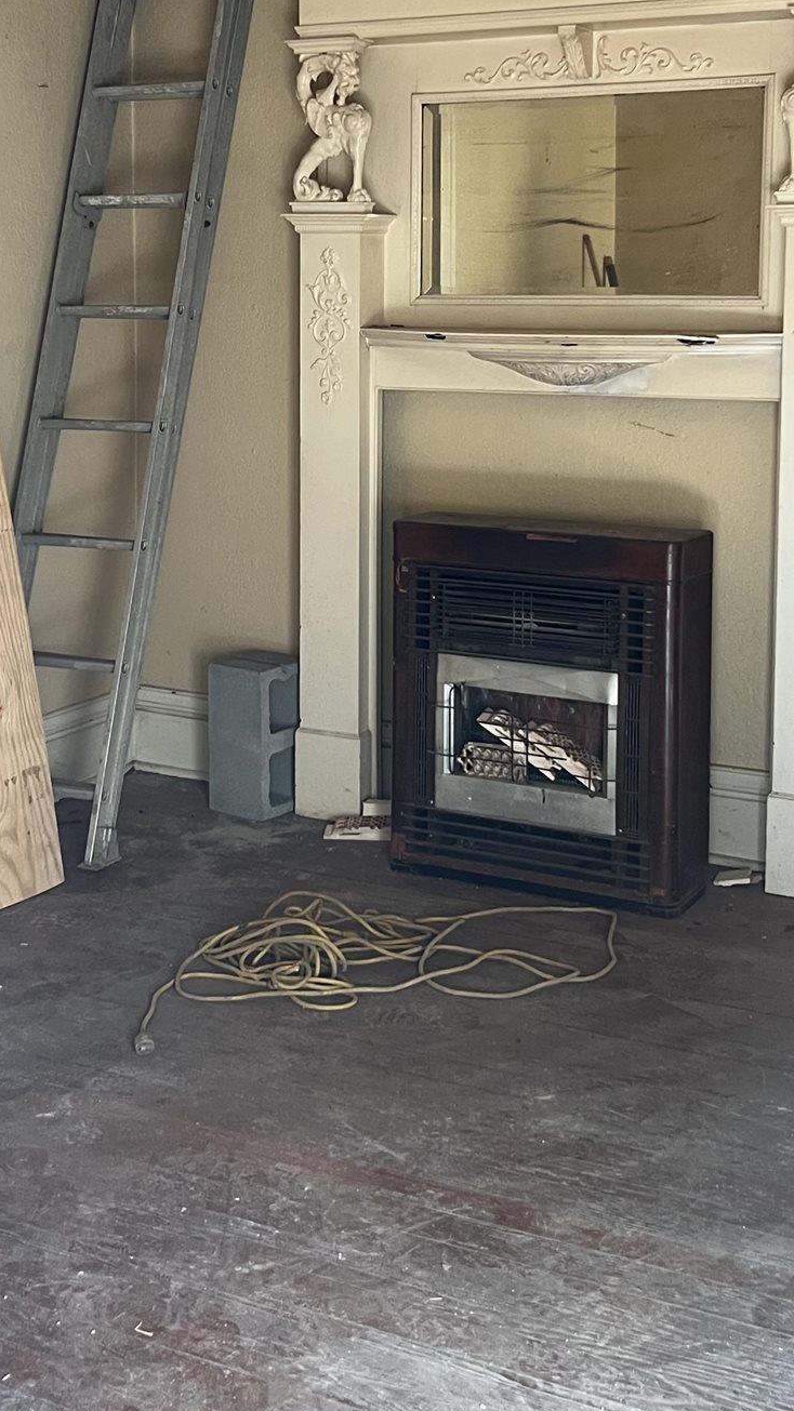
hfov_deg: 24.0
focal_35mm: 50
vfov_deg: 40.5
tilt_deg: -3.4
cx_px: 396
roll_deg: -0.9
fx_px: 1872
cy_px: 412
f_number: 1.5
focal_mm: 5.7
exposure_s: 1/86
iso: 125
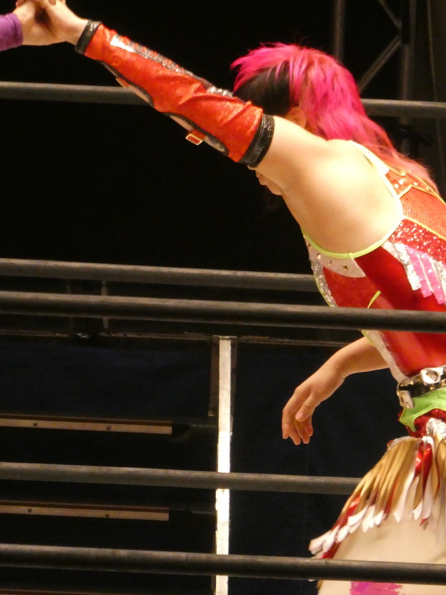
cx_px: 134
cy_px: 298
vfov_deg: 3.4
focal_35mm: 576
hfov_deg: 2.6
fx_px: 9900
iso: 1600
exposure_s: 1/250
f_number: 6
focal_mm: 77.3
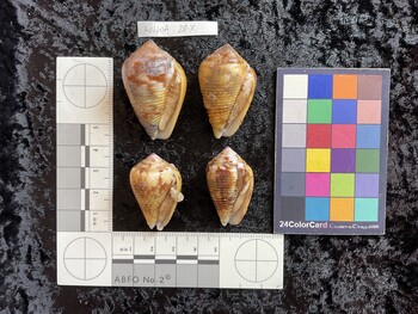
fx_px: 350
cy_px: 157
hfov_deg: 61.6
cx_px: 209
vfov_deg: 48.3
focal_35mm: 29
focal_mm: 3
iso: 64
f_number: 1.8
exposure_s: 1/120
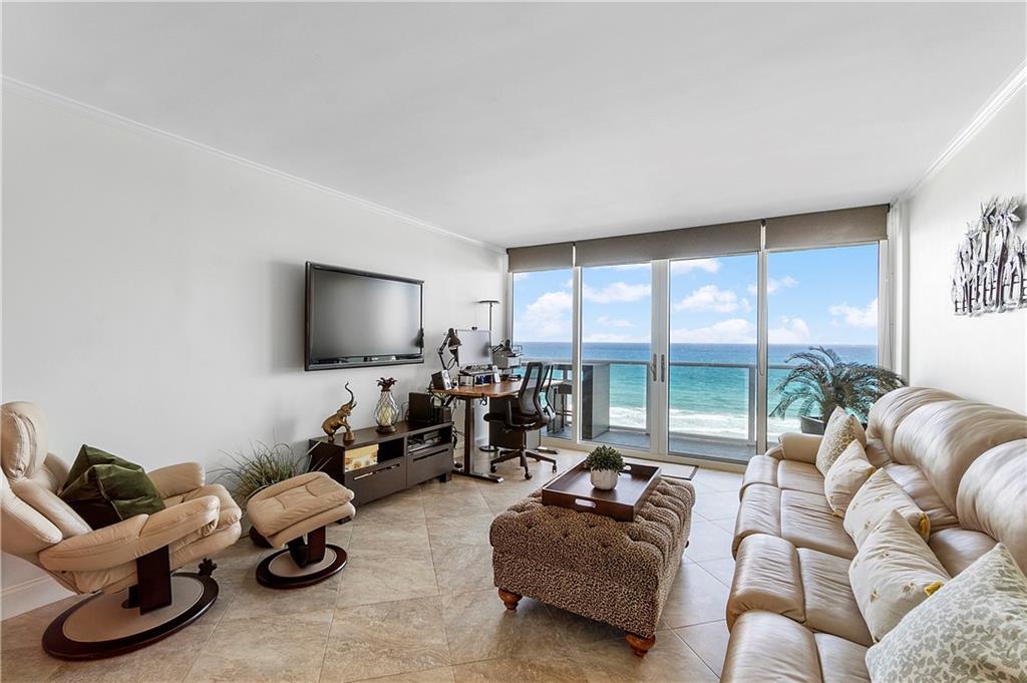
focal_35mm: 15
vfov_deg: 77.2
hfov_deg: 100.4
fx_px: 428
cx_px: 514
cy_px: 342
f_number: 11
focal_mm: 10
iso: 160
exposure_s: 1/15
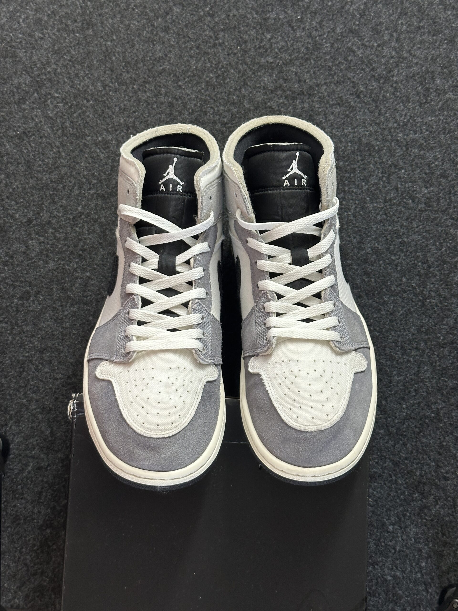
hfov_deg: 30.3
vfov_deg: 39.7
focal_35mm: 48
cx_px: 229
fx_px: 847
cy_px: 306
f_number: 1.78
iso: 200
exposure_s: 1/33
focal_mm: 6.86
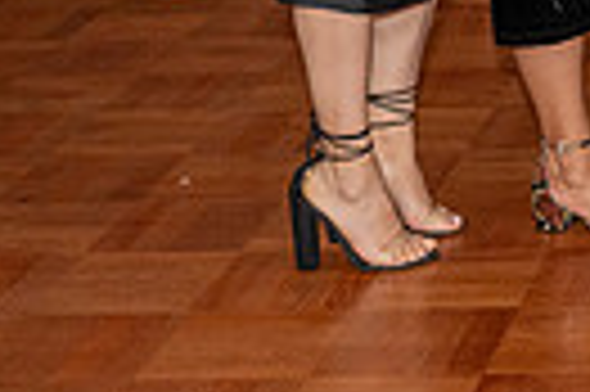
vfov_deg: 8.4
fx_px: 2619
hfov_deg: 11.5
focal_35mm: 160
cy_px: -186
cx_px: 1189
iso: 800
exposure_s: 1/125
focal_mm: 31
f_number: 3.5
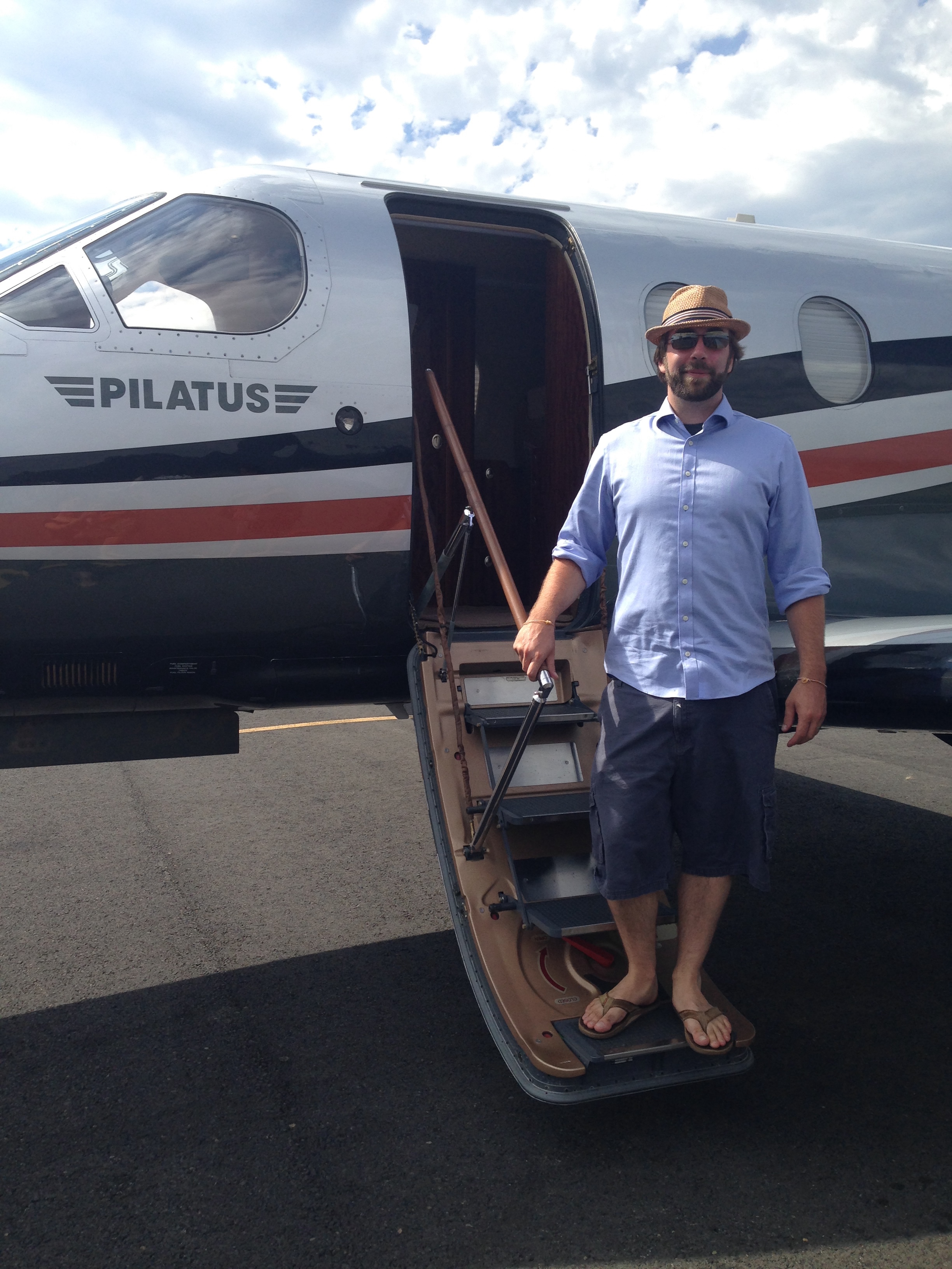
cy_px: 634
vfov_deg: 55.4
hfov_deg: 42.9
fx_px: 1210
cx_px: 476
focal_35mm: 33
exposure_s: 1/1427
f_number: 2.4
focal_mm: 4.12
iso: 50
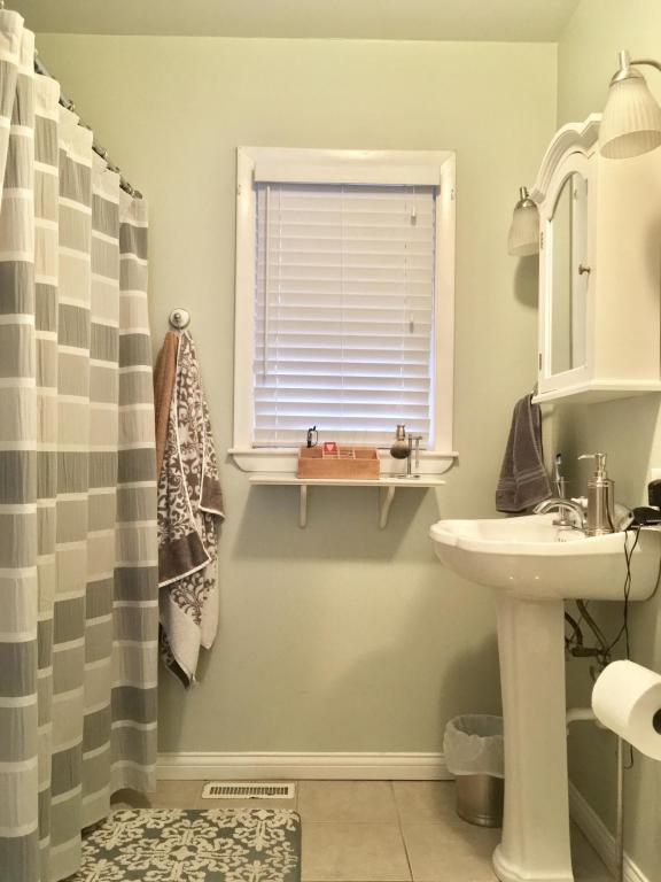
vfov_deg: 61.7
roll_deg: -0.7
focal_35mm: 29
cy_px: 441
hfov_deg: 48.2
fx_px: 738
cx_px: 330
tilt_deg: +0.9
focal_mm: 4.15
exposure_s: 1/24
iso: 200
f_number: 2.2
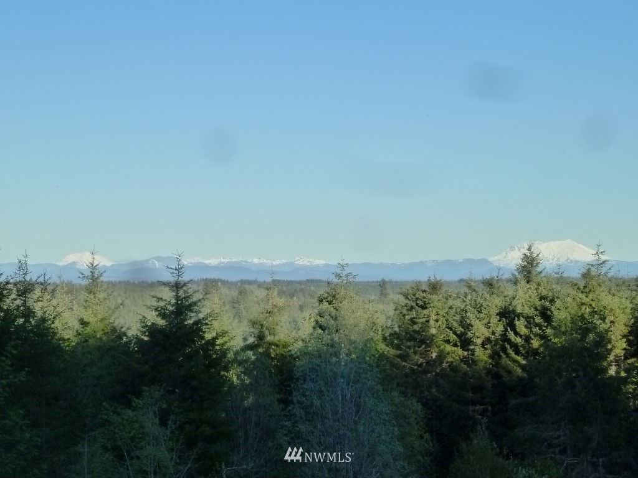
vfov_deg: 14.2
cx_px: 319
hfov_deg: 18.9
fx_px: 1917
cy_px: 239
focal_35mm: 104
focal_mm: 17
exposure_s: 1/500
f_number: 5
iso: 400
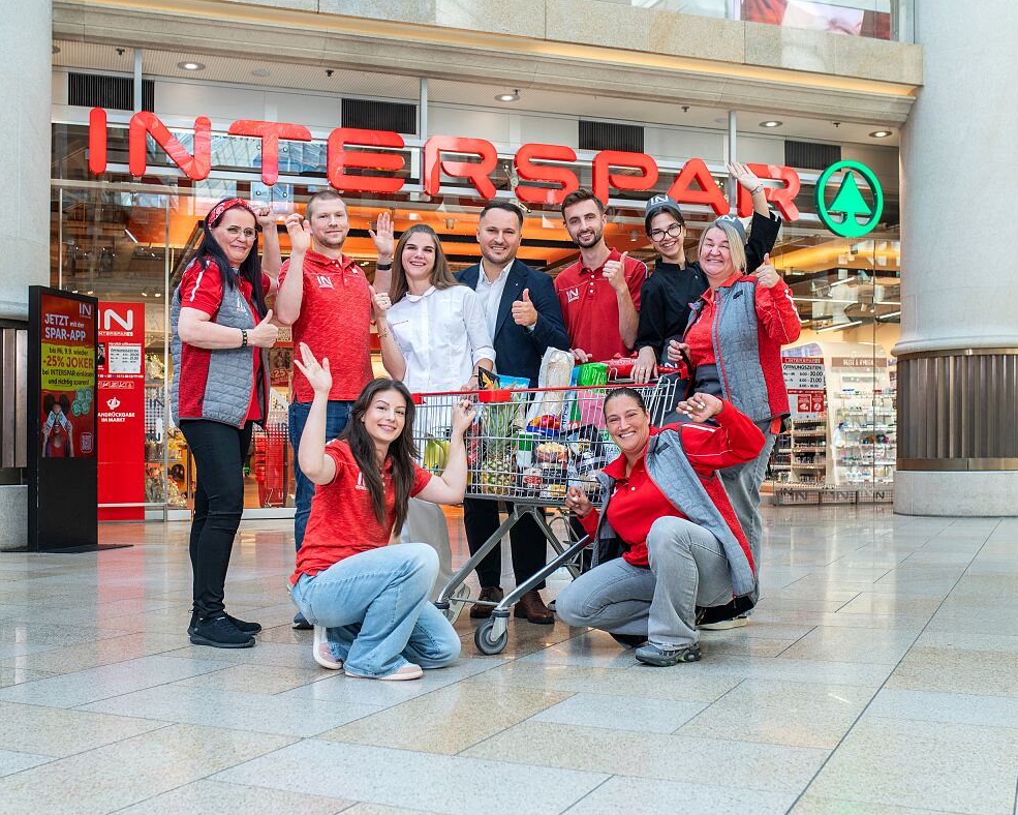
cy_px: 411
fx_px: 1205
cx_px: 501
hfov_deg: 45.8
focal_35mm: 40
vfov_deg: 37.3
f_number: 6.3
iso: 400
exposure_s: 1/160
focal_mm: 35
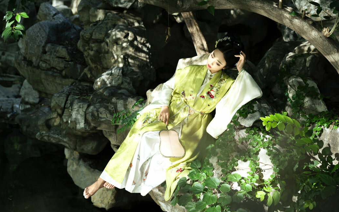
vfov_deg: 16.9
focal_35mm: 77
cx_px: 169
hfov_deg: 26.8
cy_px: 113
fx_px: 711
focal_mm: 75
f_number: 4
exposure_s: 1/200
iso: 250
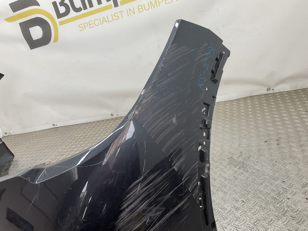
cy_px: 116
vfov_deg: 48.2
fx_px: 258
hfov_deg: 61.7
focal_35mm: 29
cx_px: 154
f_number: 1.8
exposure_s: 1/120
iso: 32
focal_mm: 3
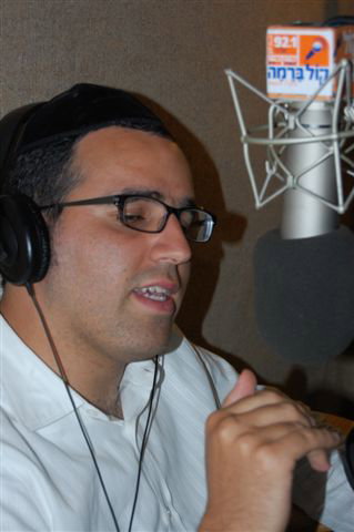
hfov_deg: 16.5
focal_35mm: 82
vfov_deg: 24.6
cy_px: 266
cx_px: 177
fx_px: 1219
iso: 400
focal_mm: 55
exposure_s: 1/60
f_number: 5.6
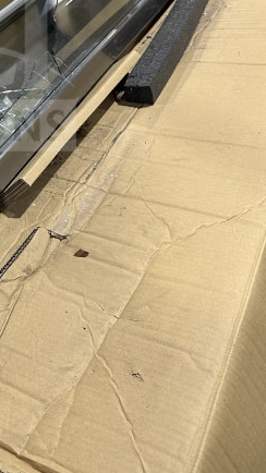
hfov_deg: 22.6
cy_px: 65
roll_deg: +8.6
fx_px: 615
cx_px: -47
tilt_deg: -23.1
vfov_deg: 39.6
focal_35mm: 49
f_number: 1.78
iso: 250
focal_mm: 6.86
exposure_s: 1/89
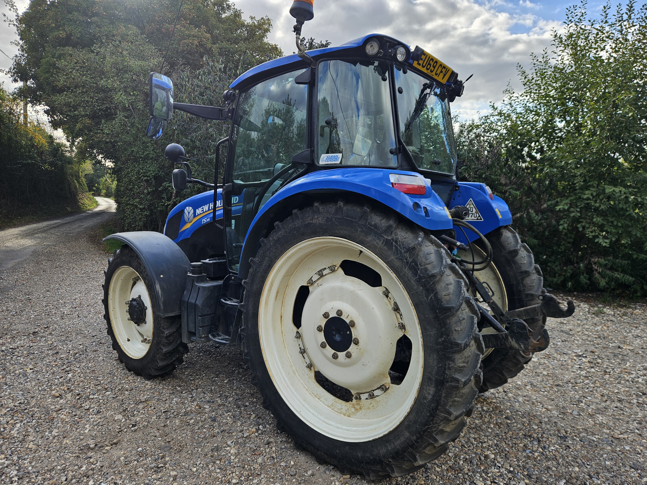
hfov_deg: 73.9
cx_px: 324
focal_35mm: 23
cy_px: 242
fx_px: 430
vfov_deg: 58.9
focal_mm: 5.4
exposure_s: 1/410
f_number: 1.8
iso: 25
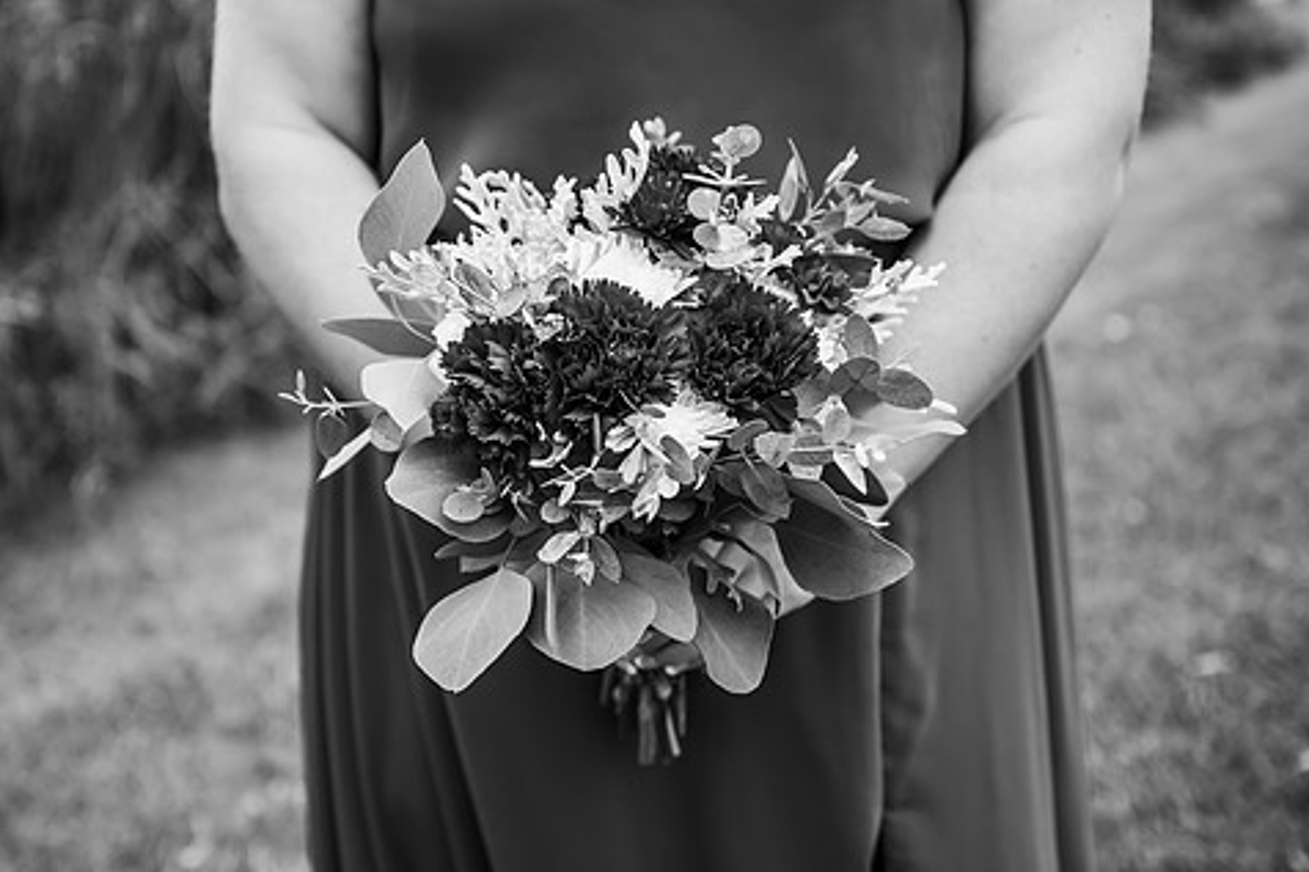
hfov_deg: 39.6
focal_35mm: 50
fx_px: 1817
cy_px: 391
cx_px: 591
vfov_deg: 27.0
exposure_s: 1/1000
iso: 320
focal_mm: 41
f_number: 2.8
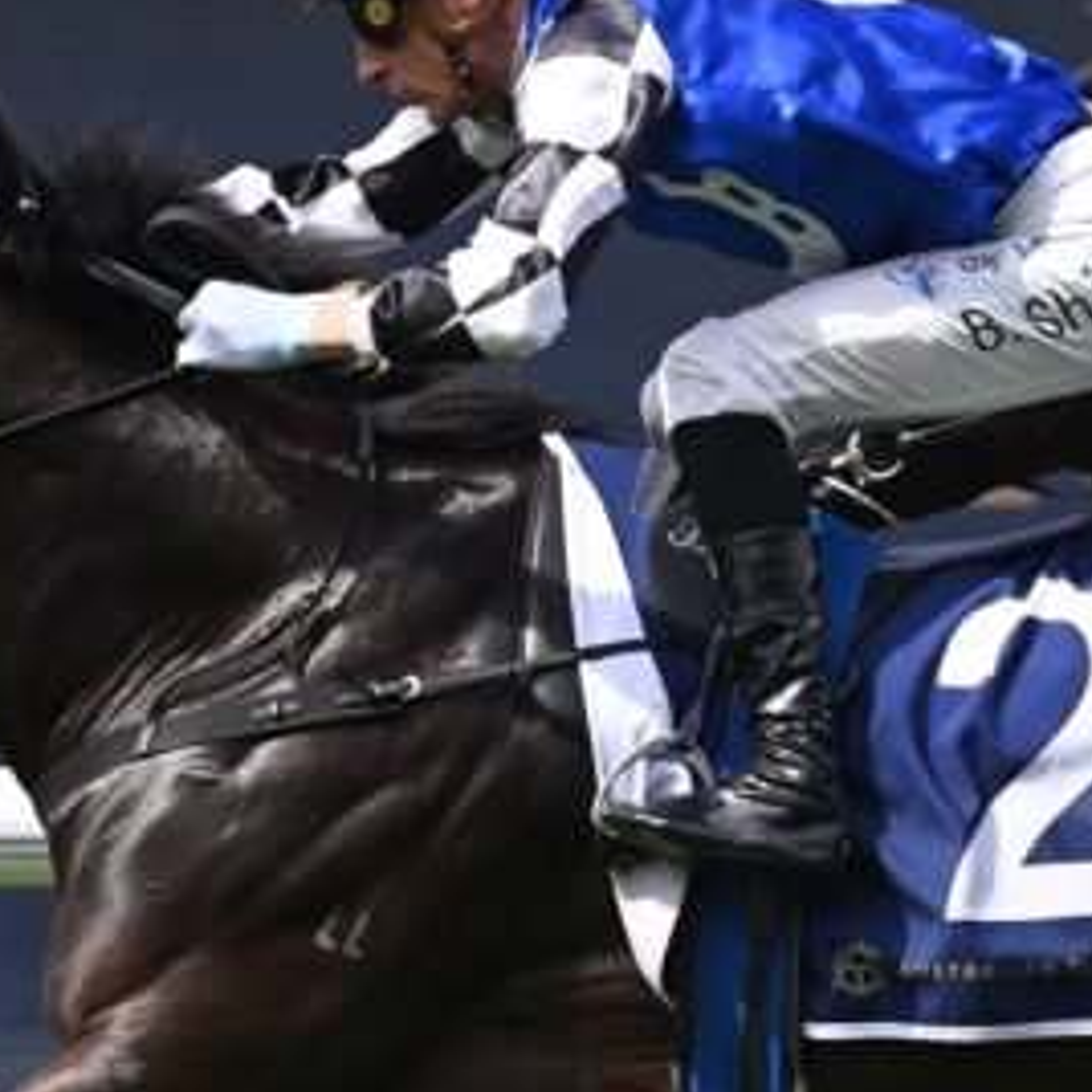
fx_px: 25519
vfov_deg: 2.5
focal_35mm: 715
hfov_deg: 2.5
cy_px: 731
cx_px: 864
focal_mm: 220
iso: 450
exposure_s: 1/2000
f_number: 5.3
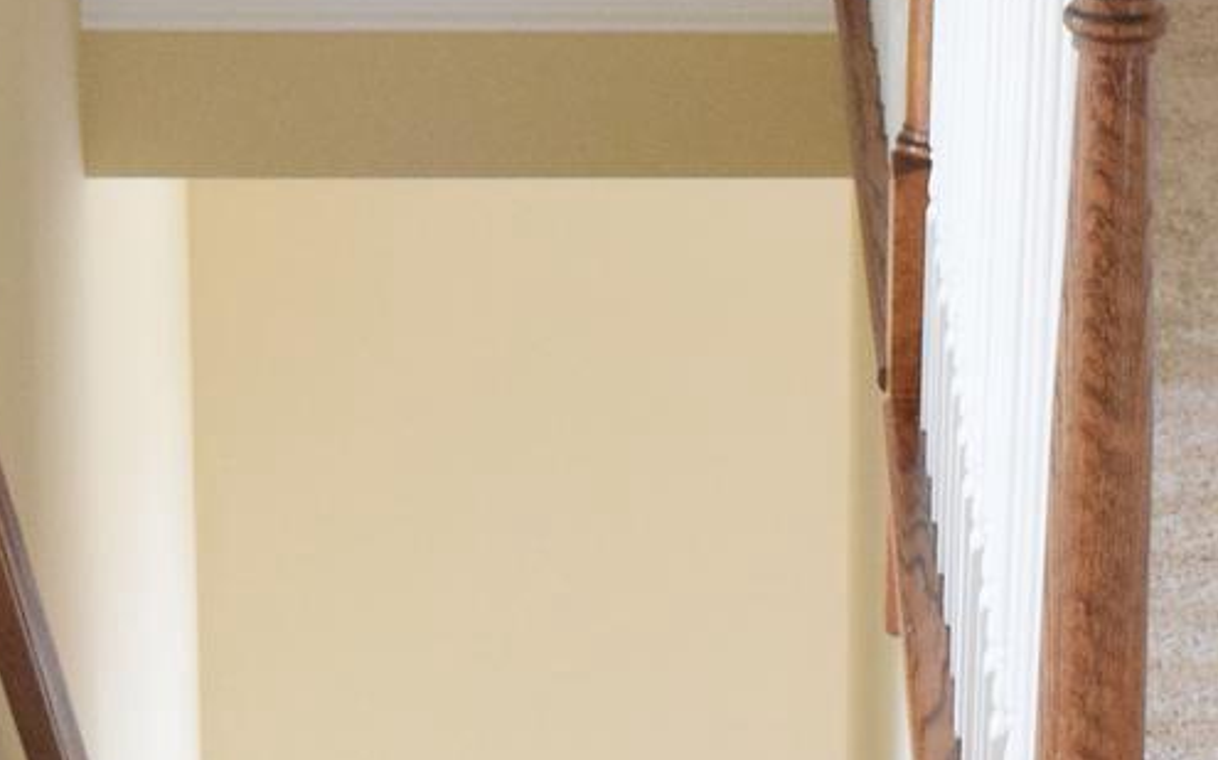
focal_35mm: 158
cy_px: 107
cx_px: 748
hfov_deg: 13.2
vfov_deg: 8.3
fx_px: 5247
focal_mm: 25
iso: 2800
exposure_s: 1/60
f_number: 4
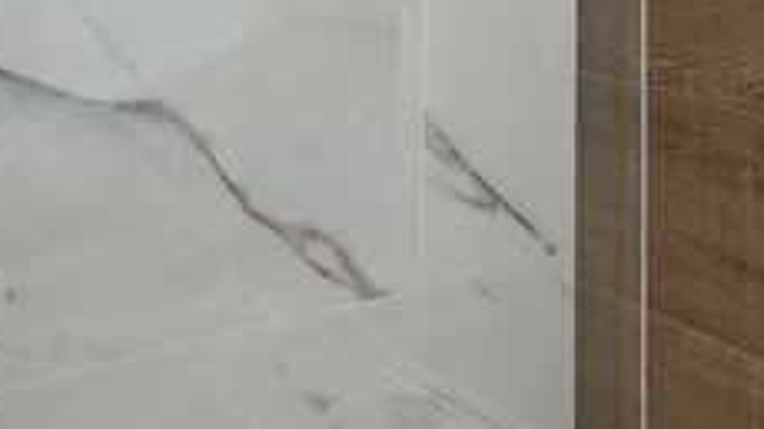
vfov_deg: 15.6
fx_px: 1377
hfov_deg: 30.8
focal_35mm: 68
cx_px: 508
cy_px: -303
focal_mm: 2.22
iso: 100
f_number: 2.2
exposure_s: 1/120
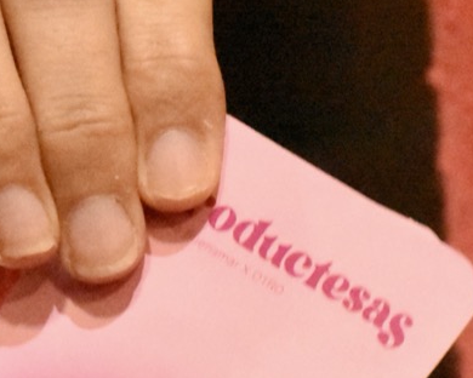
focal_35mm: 646
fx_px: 9043
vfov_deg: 2.4
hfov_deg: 3.0
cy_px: 418
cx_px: 119
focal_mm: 112
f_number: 10
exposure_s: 1/200
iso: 22800
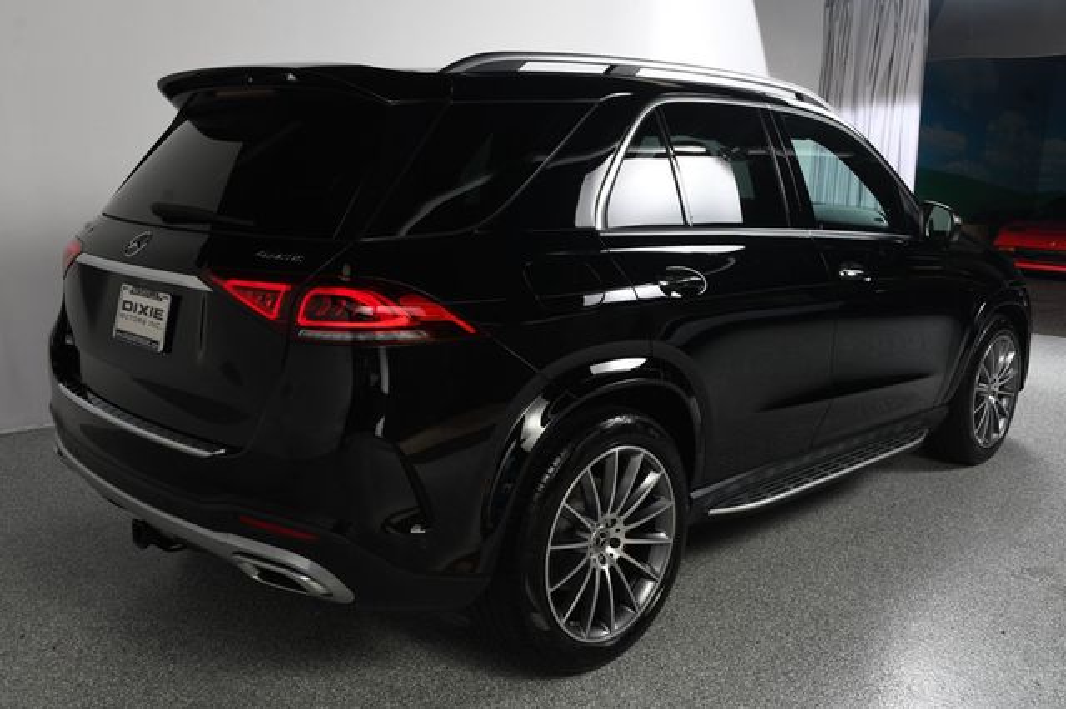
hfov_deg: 55.8
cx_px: 533
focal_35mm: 34
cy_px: 354
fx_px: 1006
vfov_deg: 38.8
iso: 100
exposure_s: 1/160
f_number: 10
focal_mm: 23
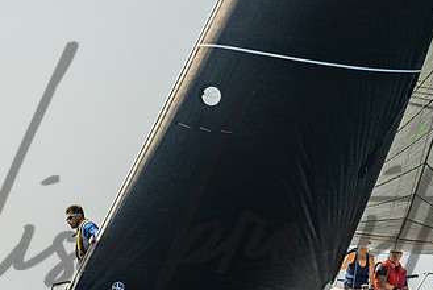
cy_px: 182
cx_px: 292
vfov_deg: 5.9
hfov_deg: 8.8
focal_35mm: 234
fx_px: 2817
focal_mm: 57
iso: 320
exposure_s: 1/1000
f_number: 5.6
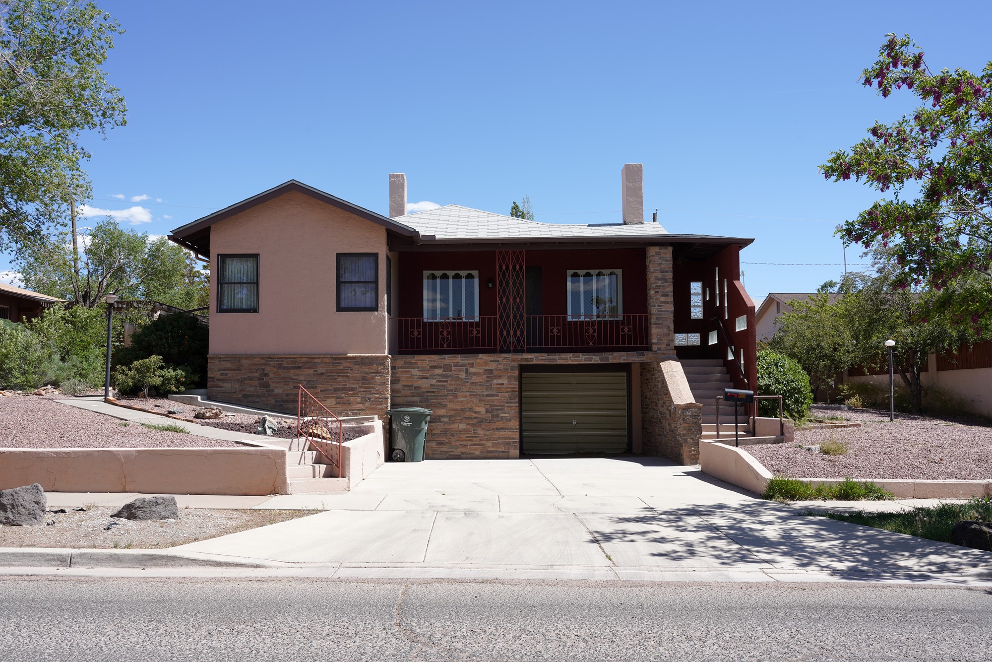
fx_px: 909
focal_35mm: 33
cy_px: 331
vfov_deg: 40.0
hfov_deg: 57.2
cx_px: 496
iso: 100
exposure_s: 1/100
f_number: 13
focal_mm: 33
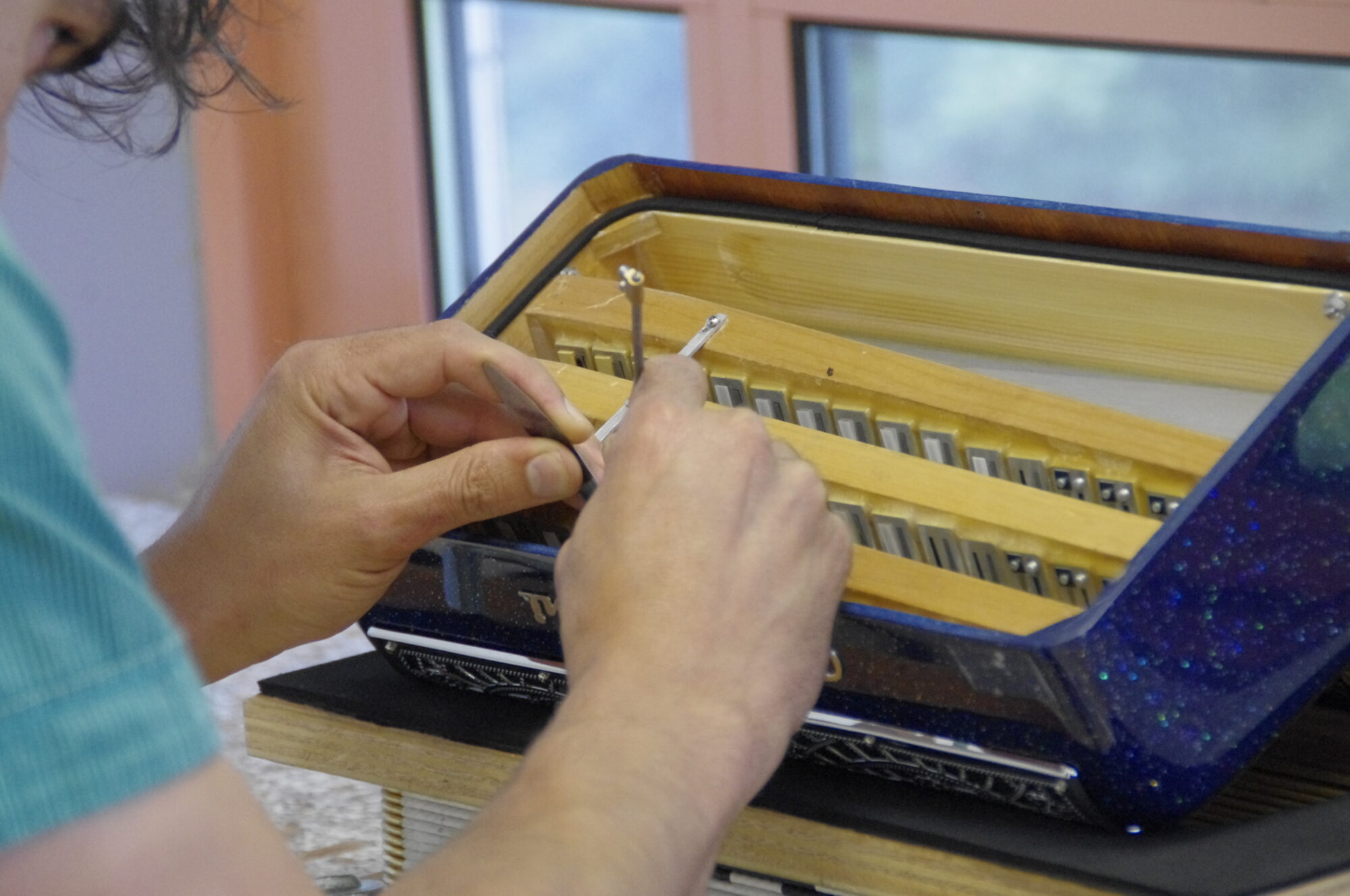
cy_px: 448
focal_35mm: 177
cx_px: 675
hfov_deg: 11.6
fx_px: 6629
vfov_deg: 7.7
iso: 3200
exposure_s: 1/80
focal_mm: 118
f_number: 5.6
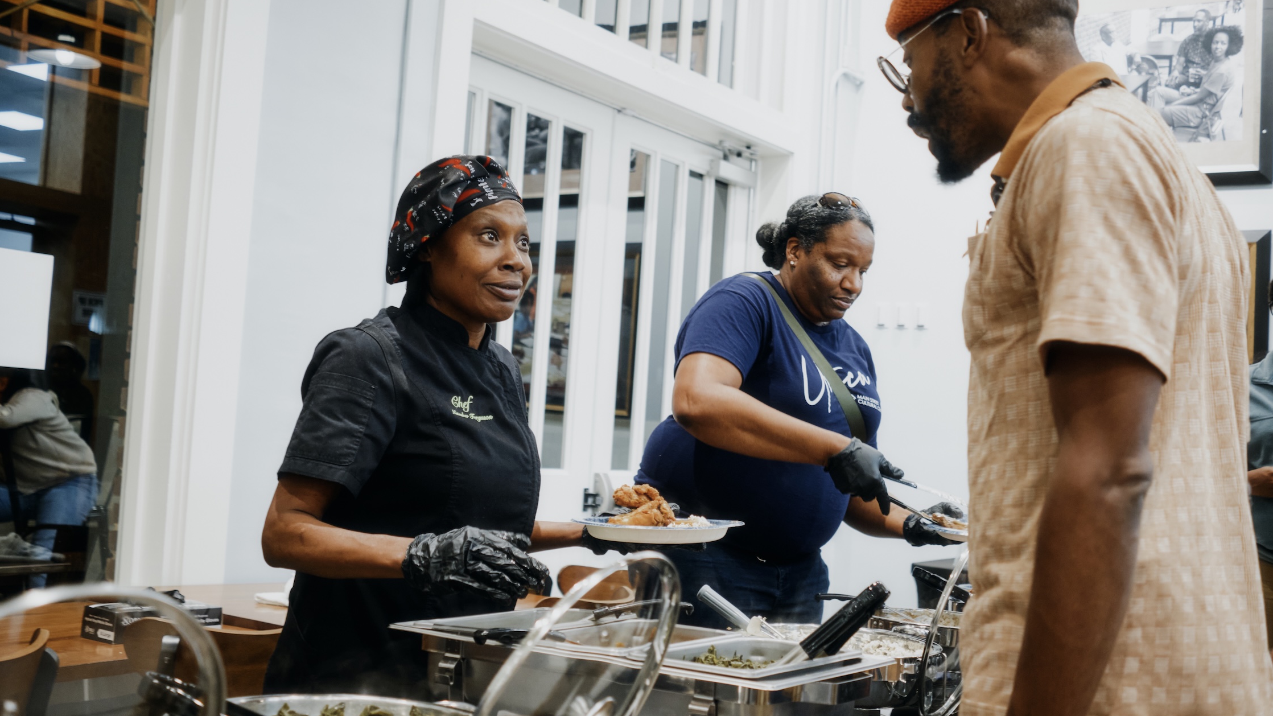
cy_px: 328
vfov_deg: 27.7
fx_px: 1451
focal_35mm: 43
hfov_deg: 47.4
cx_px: 636
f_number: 2.8
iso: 800
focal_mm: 27
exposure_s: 1/60
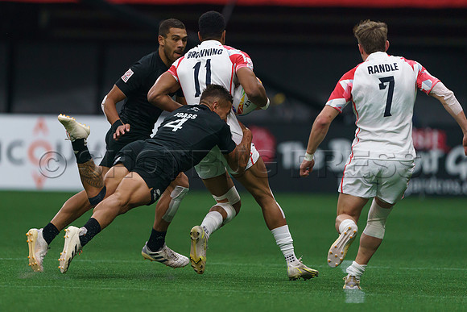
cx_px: 162
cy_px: 138
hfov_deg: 2.6
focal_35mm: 789
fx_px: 10243
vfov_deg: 1.7
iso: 3200
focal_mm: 600
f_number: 4
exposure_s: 1/3200
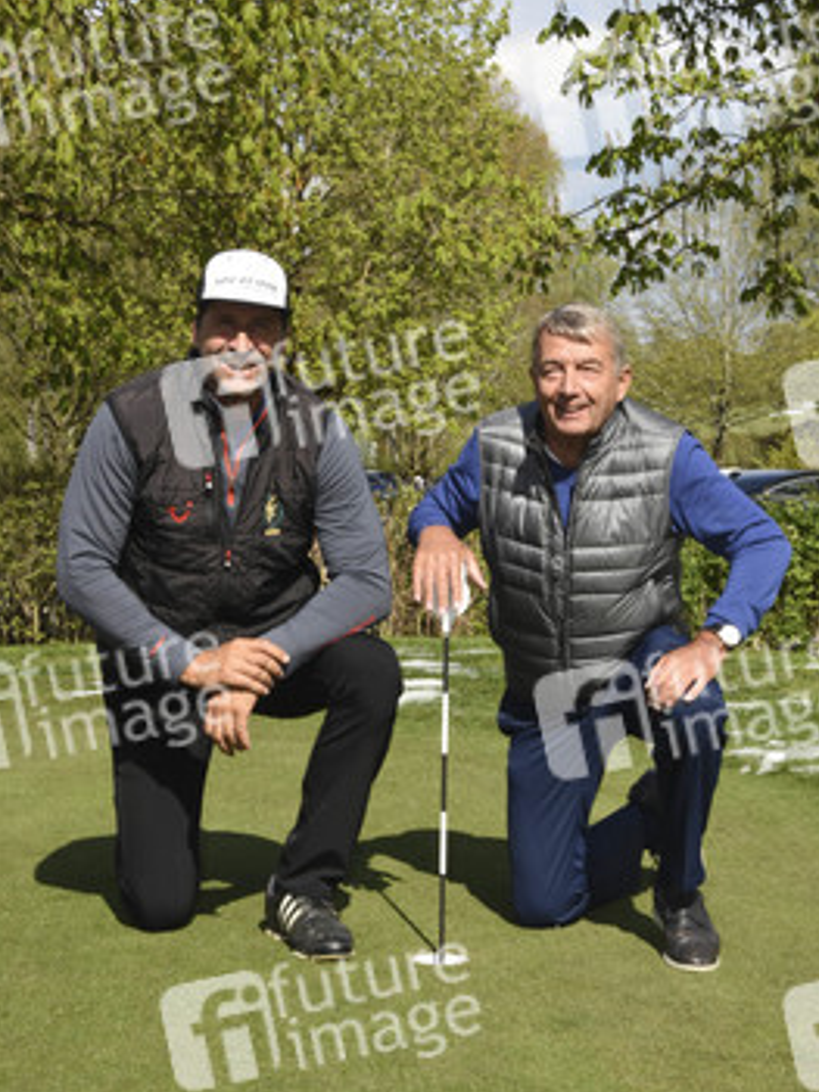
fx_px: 2178
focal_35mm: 69
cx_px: 411
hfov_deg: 21.3
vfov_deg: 28.2
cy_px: 551
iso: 500
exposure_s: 1/160
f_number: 22
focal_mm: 42
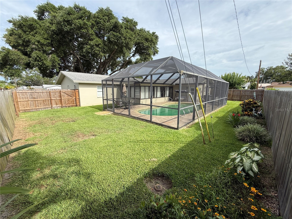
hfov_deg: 102.1
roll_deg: +0.0
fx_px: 118
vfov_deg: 85.7
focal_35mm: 14
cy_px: 110
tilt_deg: -8.4
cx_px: 146
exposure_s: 1/1105
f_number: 2.2
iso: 50
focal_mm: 2.22
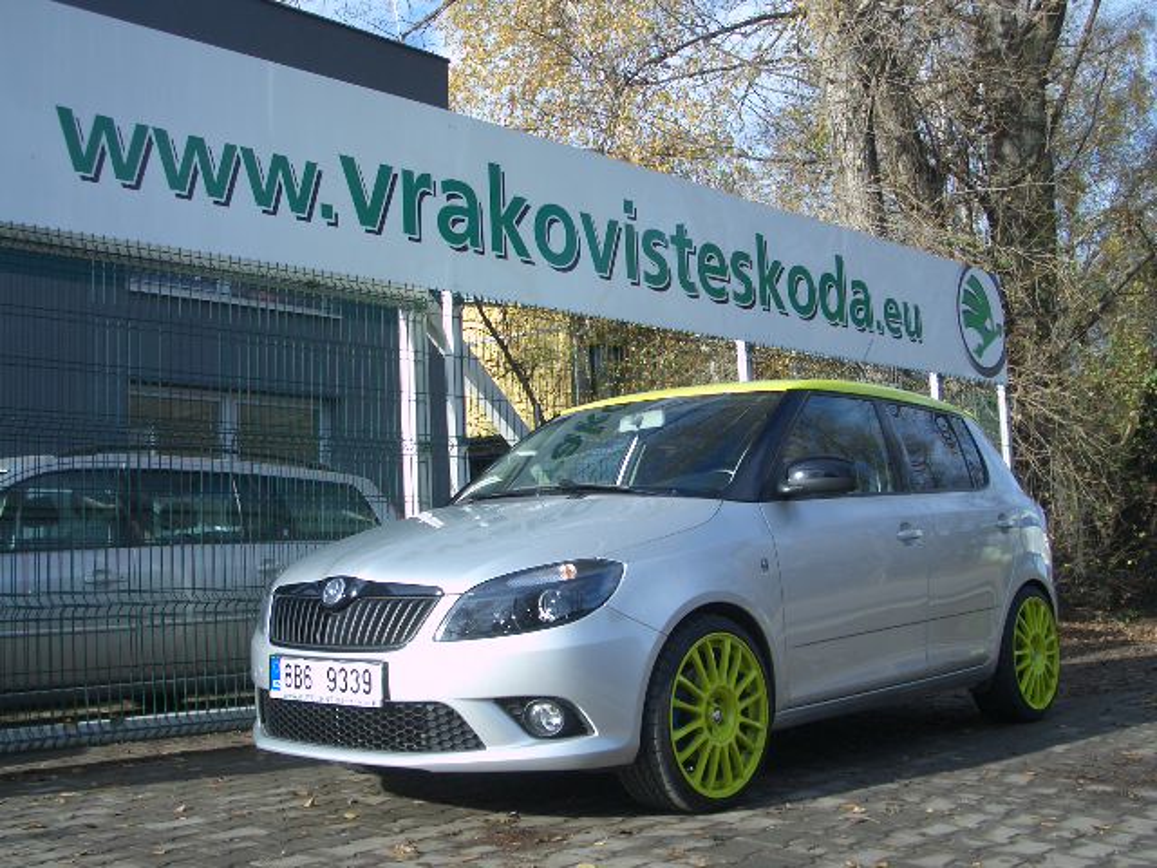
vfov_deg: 35.1
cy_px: 434
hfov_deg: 45.8
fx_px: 1370
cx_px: 578
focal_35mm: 41
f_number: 2.8
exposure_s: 1/640
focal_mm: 6.8
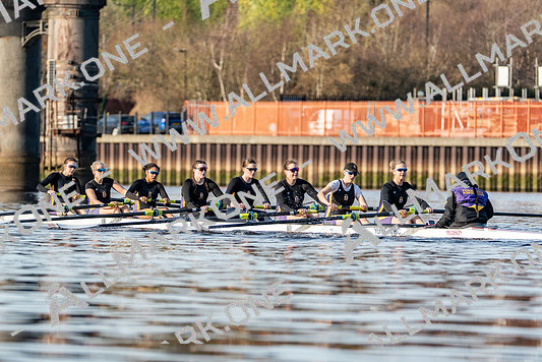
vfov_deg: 3.6
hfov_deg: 5.4
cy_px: 169
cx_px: 254
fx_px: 5784
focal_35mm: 384
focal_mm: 353
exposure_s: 1/2000
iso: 800
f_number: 6.3
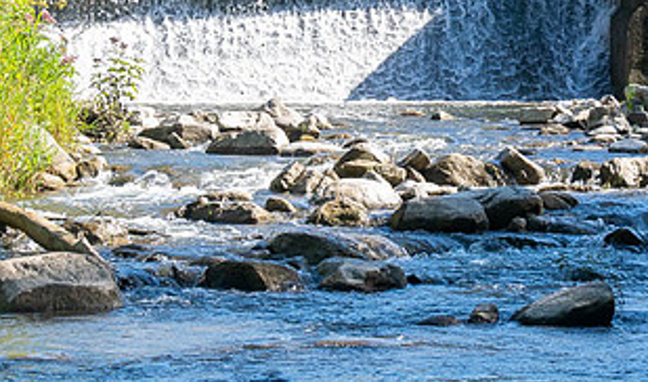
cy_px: 22
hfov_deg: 10.1
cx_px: 473
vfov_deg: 5.9
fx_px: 3667
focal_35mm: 211
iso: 500
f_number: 11
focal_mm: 62
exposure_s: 1/200
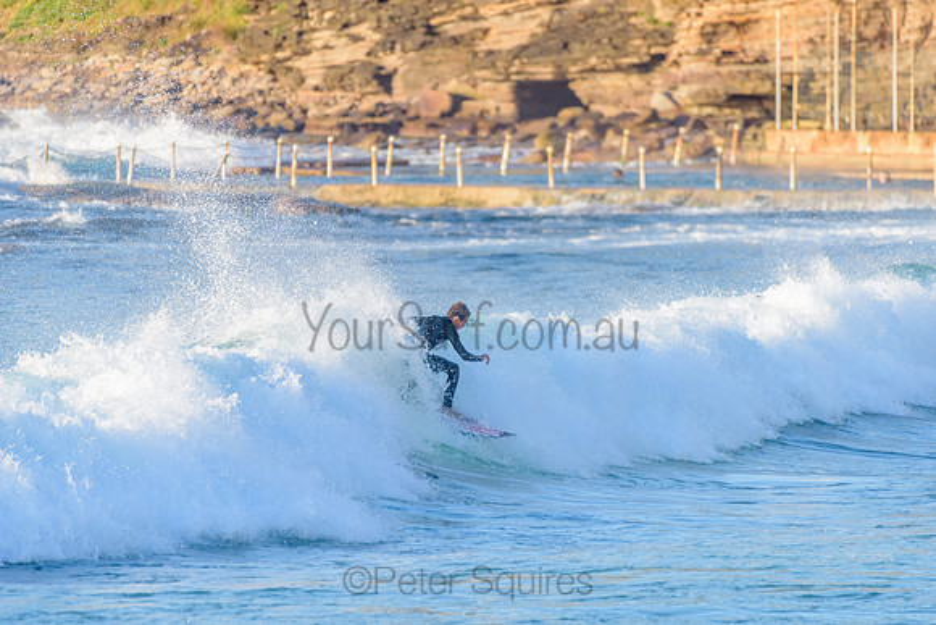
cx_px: 468
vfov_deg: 2.8
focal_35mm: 500
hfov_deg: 4.1
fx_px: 13002
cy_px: 312
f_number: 5.6
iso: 560
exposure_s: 1/2000
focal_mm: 500
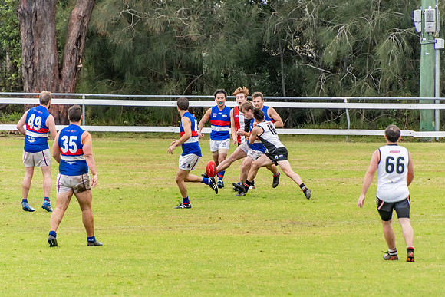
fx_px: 6838
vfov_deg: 2.5
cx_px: 215
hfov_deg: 3.7
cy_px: 144
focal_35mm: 553
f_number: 6.3
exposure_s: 1/1600
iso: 800
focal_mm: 350
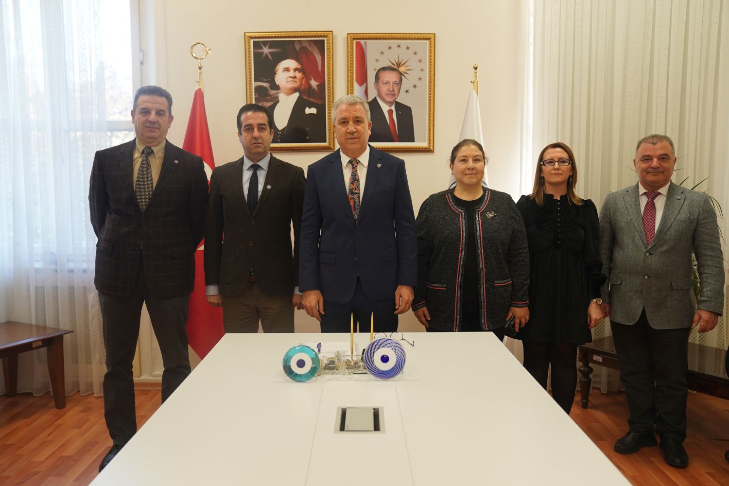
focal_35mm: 31
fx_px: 628
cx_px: 364
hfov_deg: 60.3
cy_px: 243
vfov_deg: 42.3
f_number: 3.2
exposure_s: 1/100
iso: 800
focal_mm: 31
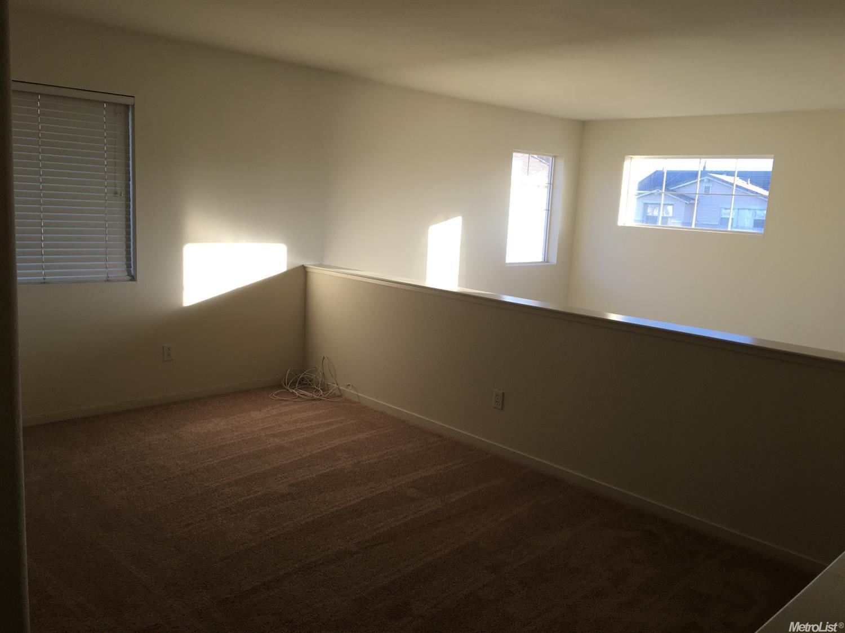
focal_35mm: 29
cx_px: 422
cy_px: 316
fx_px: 708
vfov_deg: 48.2
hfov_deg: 61.7
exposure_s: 1/120
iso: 32
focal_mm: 4.15
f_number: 2.2
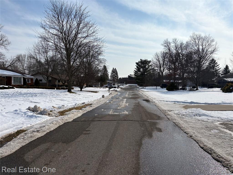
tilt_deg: -1.5
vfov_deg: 53.1
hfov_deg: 67.3
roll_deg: -1.0
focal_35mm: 26
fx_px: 175
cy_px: 88
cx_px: 116
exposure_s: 1/10101
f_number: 1.6
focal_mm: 5.96
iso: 50
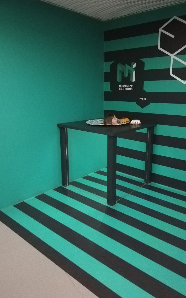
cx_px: 105
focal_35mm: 28
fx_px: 227
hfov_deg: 44.5
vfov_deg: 66.5
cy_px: 147
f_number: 2.2
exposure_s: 1/16.7
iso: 1600
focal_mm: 3.81
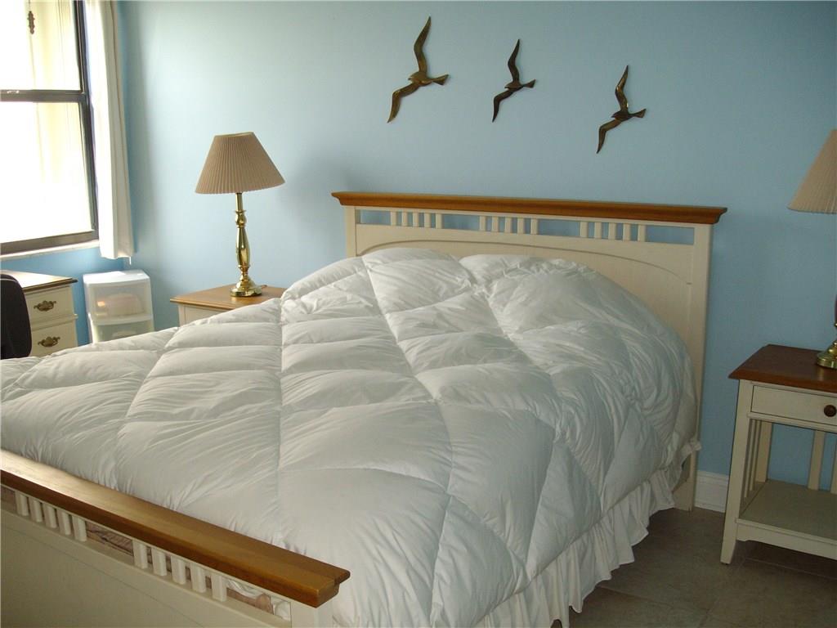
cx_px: 418
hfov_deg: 51.4
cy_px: 314
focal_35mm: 36
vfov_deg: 39.7
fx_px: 870
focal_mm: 6
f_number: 2.7
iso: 160
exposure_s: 1/200
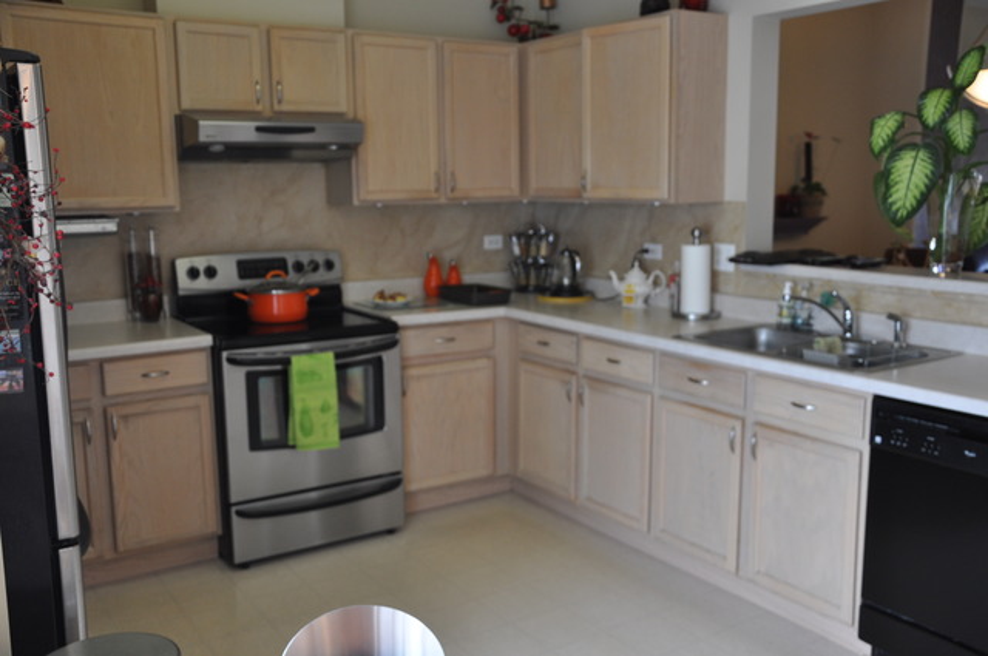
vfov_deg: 39.9
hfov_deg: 57.3
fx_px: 905
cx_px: 494
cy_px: 328
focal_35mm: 33
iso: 450
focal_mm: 22
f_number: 4
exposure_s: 1/60
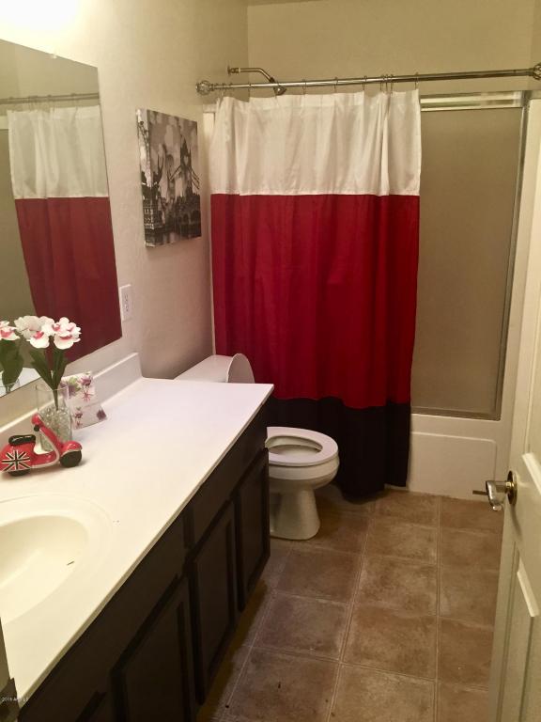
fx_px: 604
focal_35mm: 29
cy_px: 361
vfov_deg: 61.7
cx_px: 270
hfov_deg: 48.2
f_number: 2.2
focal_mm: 4.15
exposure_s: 1/30
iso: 100
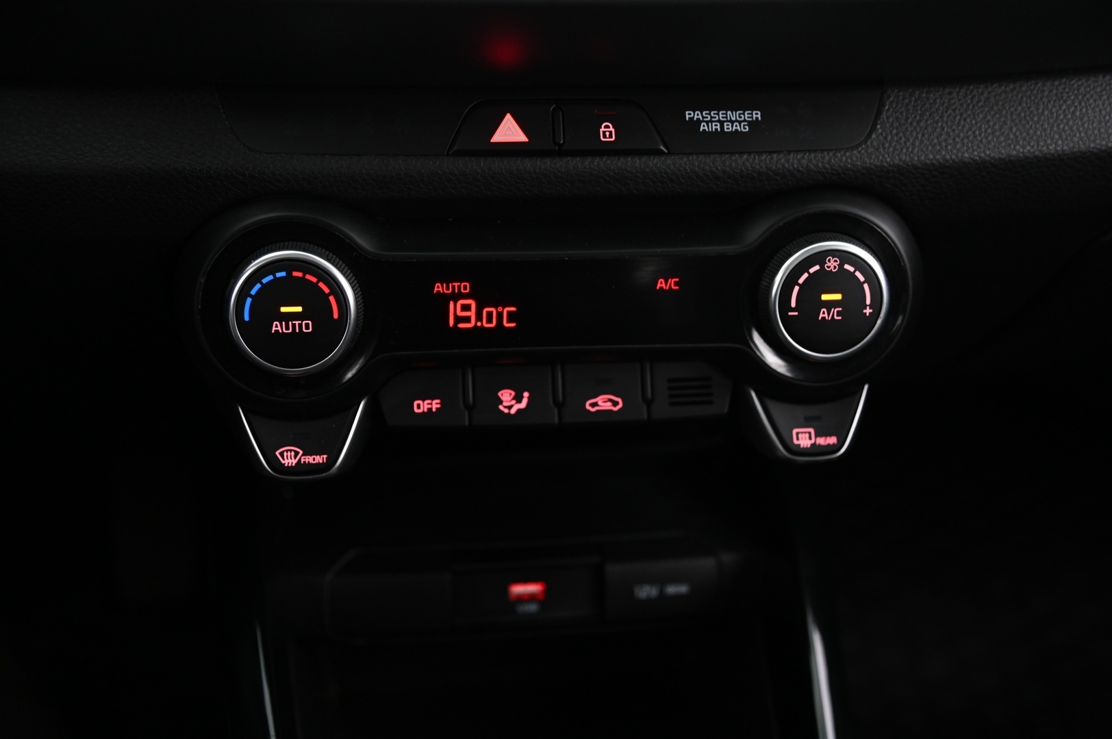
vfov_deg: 28.0
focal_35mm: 48
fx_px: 1481
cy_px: 370
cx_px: 556
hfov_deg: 41.1
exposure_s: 1/13
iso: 2000
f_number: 4
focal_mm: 48
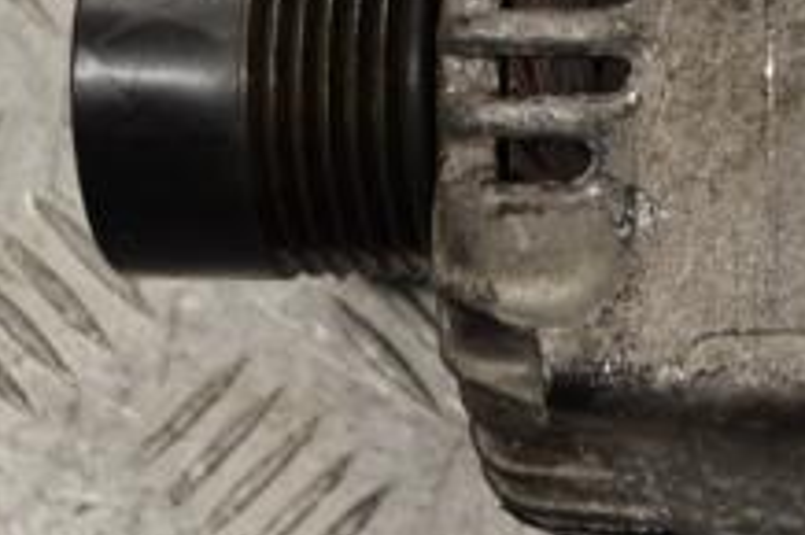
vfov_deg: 11.0
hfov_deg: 16.2
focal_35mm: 124
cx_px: 835
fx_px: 2771
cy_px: 63
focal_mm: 30
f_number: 5.6
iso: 320
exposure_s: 1/125
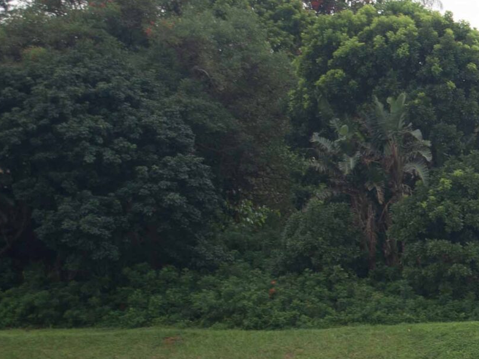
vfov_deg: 5.8
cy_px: 352
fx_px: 3507
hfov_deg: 7.7
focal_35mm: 254
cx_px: 739
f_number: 5.6
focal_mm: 55
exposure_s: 1/160
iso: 100
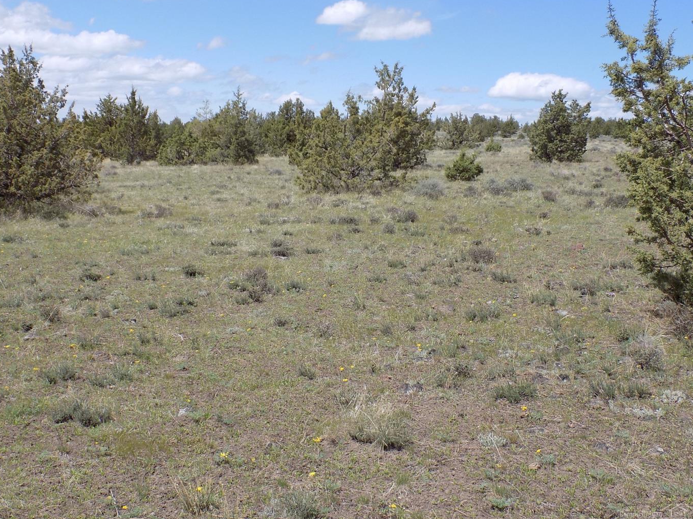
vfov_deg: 35.1
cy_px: 248
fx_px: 820
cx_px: 313
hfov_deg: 45.7
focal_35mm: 41
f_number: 3.5
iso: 80
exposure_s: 1/1000
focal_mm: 6.6
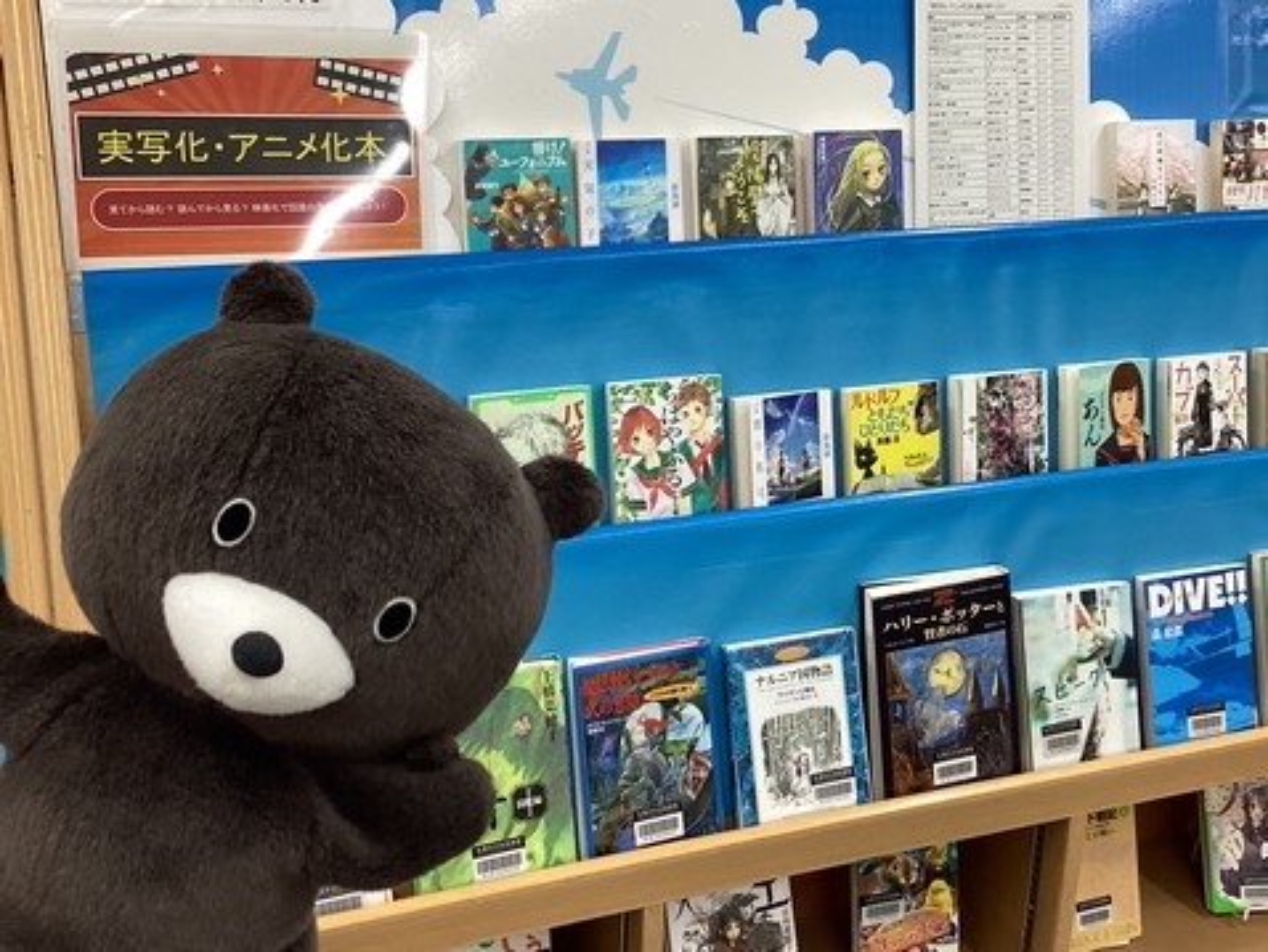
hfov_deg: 58.3
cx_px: 634
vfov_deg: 45.5
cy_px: 476
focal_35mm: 31
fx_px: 1136
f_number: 2.4
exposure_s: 1/60
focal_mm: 3.3
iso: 80
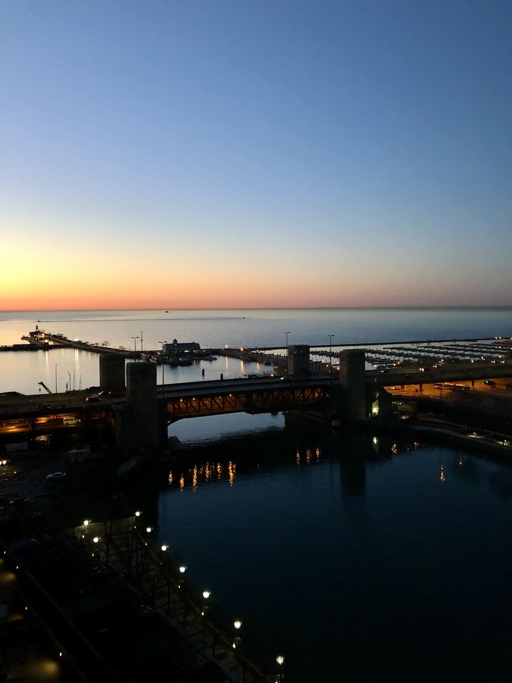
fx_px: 552
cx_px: 256
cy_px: 342
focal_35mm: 28
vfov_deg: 63.4
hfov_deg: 49.7
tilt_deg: -2.7
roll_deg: +0.2
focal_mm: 4
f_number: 1.8
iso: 64
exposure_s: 1/15
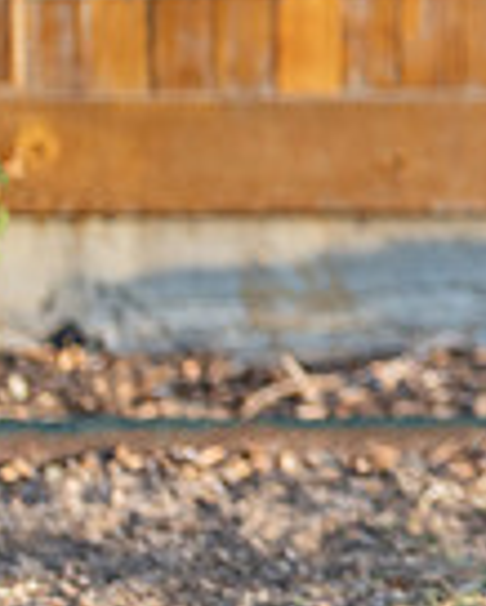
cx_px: 1086
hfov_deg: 6.0
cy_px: 59
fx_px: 4472
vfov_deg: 7.7
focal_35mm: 249
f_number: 1.2
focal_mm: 50
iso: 100
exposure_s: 1/640
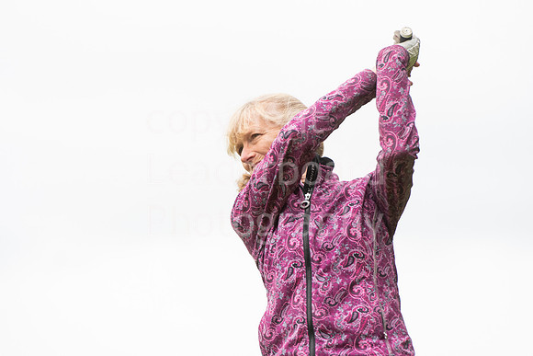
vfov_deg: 4.6
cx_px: 266
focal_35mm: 300
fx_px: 4442
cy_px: 178
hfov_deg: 6.9
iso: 800
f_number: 4.5
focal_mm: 200
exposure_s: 1/1250
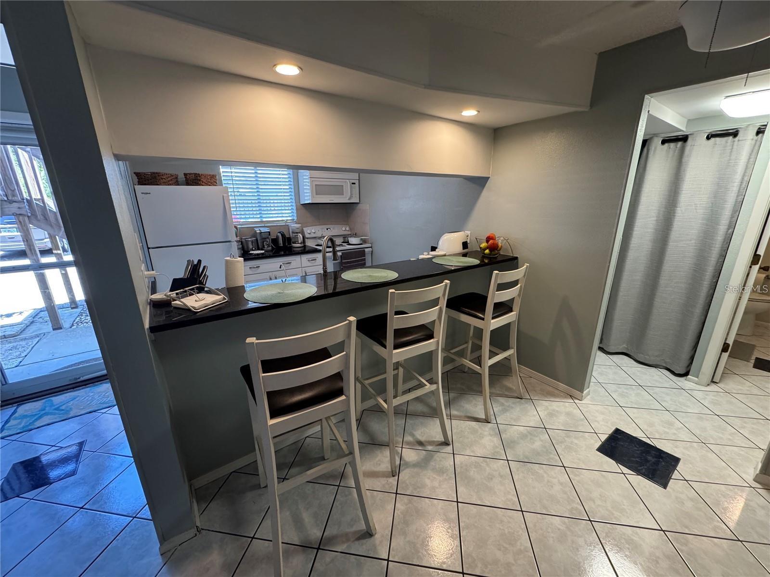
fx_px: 311
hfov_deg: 102.1
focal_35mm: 14
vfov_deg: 85.7
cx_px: 385
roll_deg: +0.1
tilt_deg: -16.4
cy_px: 288
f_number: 2.2
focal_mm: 2.22
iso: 320
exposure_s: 1/120
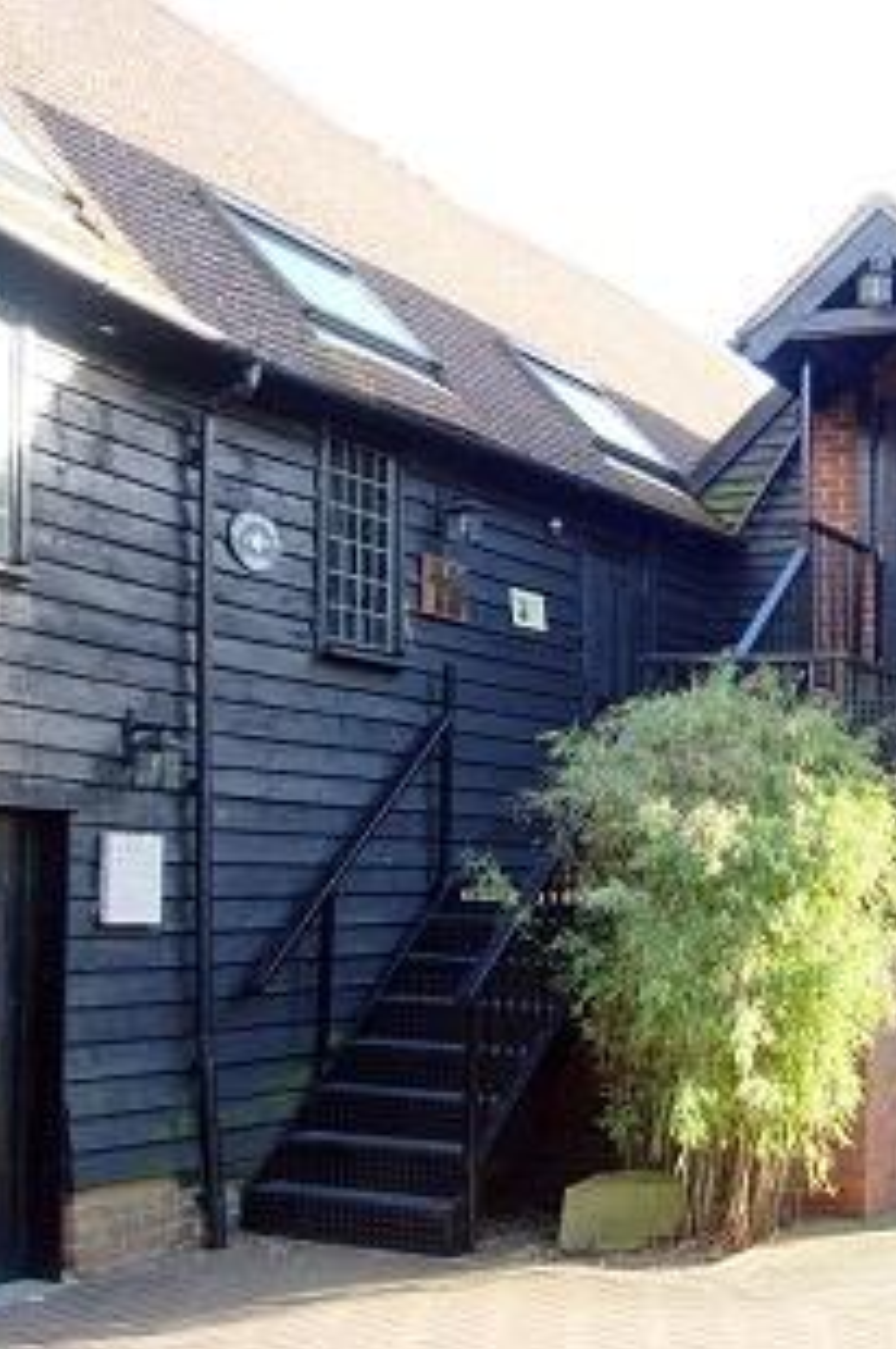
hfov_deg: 25.1
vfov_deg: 37.6
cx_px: 702
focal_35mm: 53
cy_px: 674
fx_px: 1983
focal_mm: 7.8
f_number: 2.8
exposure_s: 1/111
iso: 64
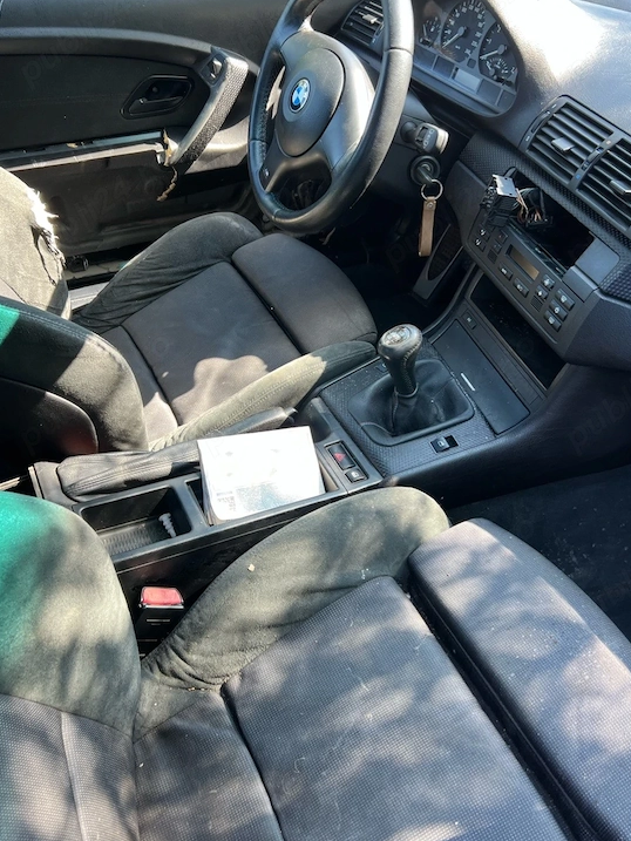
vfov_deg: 61.7
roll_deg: -0.7
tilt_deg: -43.3
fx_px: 705
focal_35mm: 29
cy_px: 420
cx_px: 324
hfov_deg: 48.2
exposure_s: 1/121
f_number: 1.5
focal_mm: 5.7
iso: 64
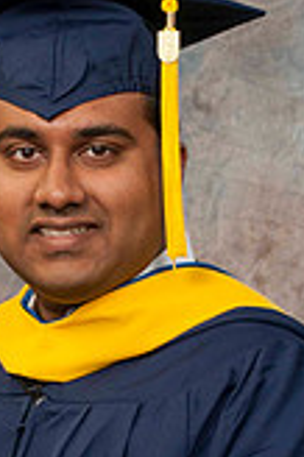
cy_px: 440
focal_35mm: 214
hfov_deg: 6.4
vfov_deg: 9.6
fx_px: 2716
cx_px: 63
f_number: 5.6
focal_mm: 52
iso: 200
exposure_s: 1/125
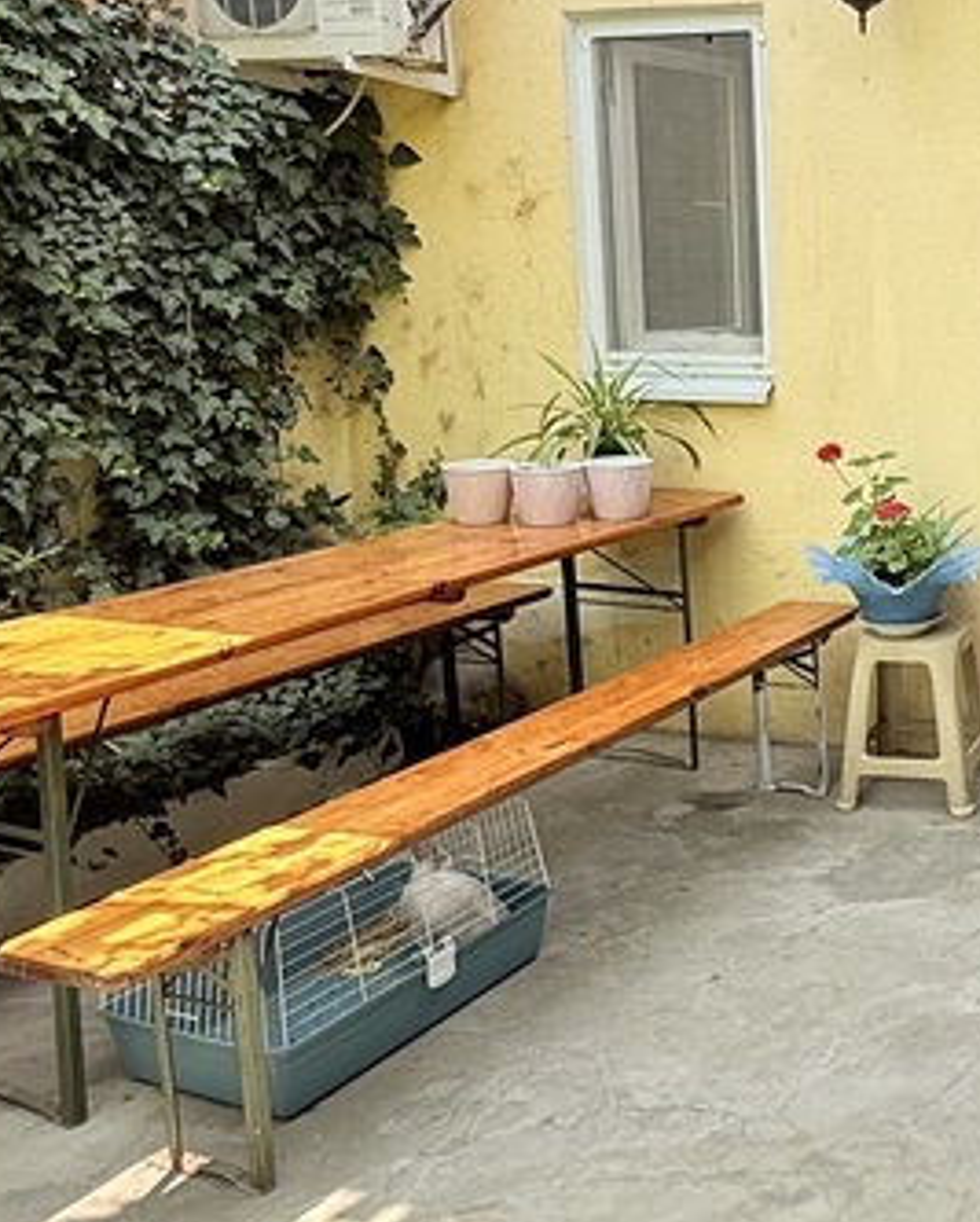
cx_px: 1079
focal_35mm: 41
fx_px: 1484
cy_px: 484
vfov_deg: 44.5
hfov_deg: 32.2
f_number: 2.2
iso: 50
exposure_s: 1/200
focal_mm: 2.22
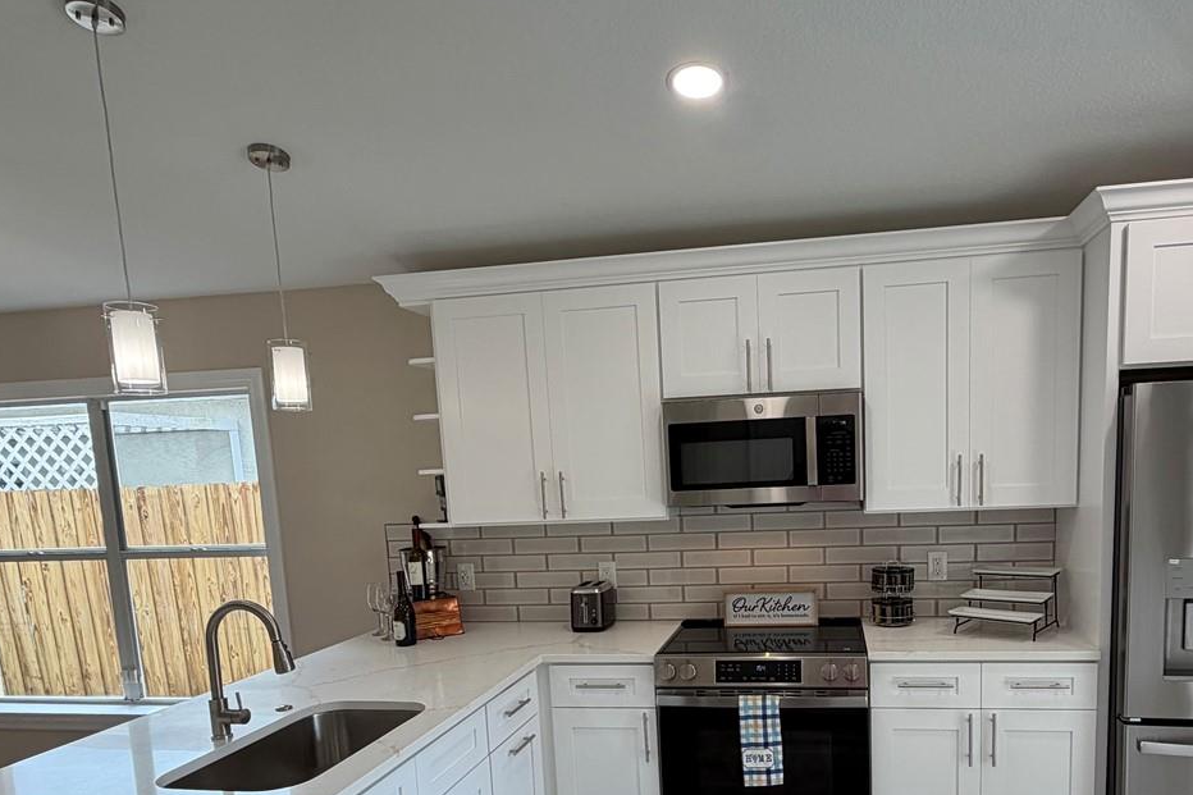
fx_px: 828
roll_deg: +1.7
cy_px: 572
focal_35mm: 25
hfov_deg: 70.9
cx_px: 701
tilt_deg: -8.0
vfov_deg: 49.7
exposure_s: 1/120
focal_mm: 2.22
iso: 80
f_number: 2.2
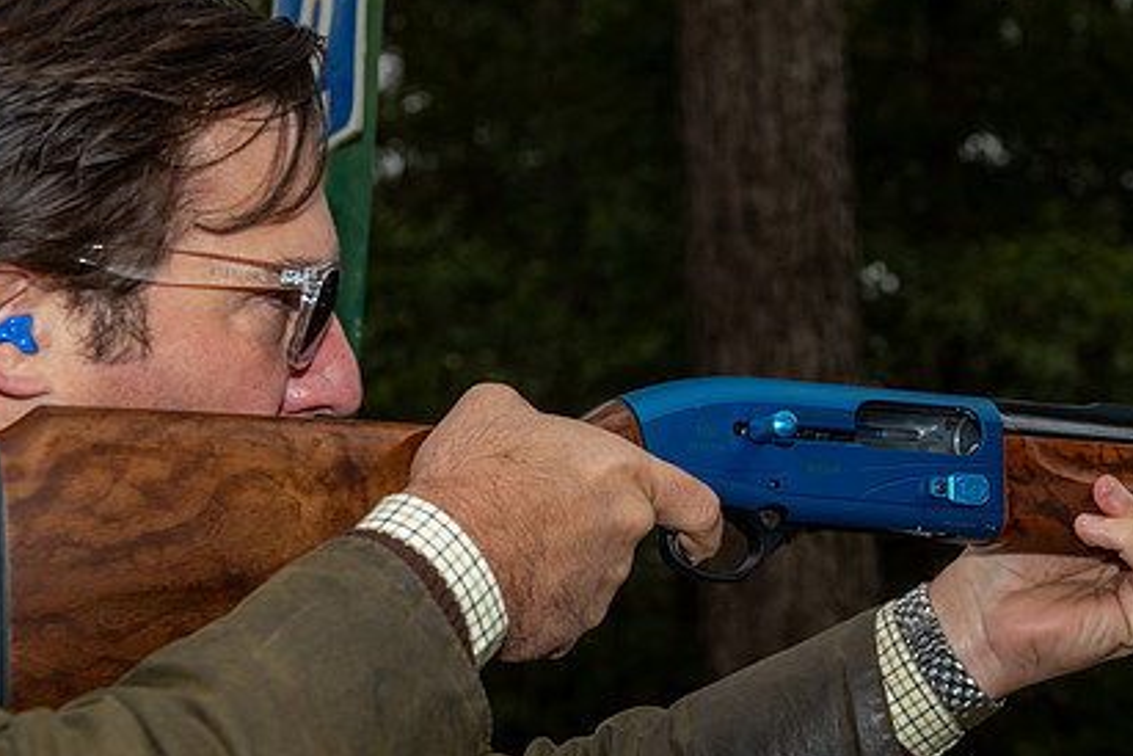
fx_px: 2486
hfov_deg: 25.5
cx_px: 761
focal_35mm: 79
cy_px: 320
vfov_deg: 17.3
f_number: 6.3
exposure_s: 1/250
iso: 320
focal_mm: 56
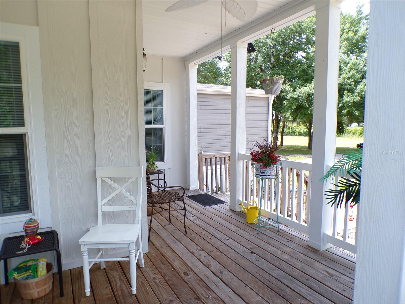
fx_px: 281
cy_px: 152
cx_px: 202
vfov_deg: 56.8
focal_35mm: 24
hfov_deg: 71.6
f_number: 3
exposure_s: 1/250
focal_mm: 4.3
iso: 100
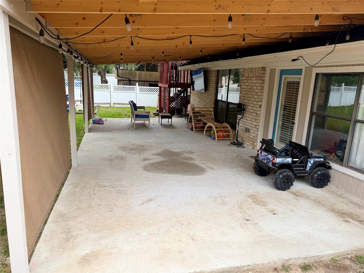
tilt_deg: -11.9
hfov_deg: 71.6
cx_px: 182
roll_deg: -1.7
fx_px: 252
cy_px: 136
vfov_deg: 56.8
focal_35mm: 24
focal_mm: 6.76
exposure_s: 1/507
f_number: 1.78
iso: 80
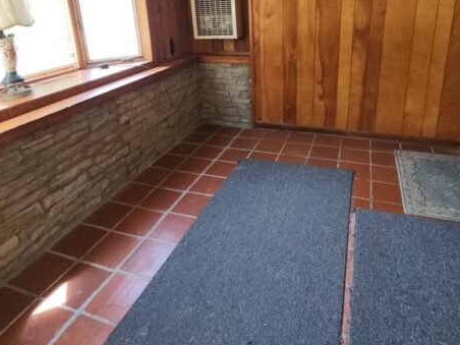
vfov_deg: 56.6
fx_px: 306
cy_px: 96
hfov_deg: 73.9
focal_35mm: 23
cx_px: 239
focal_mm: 2.2
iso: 125
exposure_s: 1/60
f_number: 2.2
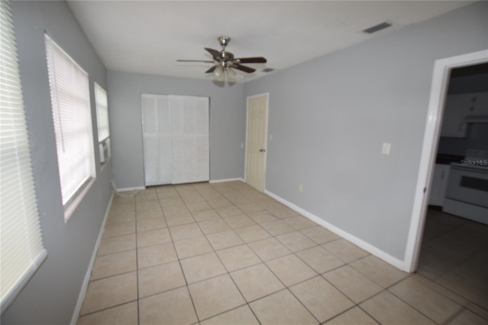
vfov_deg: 77.3
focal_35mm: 15
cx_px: 244
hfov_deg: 100.4
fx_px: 203
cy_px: 162
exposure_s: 1/125
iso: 800
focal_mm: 10
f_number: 5.6
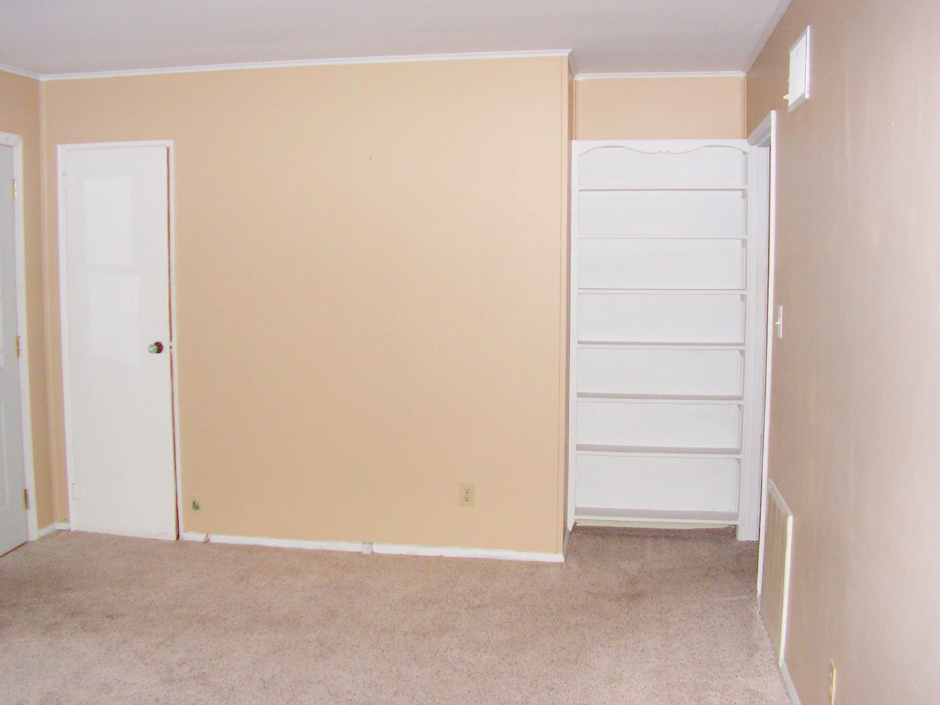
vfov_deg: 39.7
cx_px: 470
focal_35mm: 36
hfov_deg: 51.4
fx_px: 978
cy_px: 352
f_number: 3.2
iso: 200
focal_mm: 6
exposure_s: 1/40
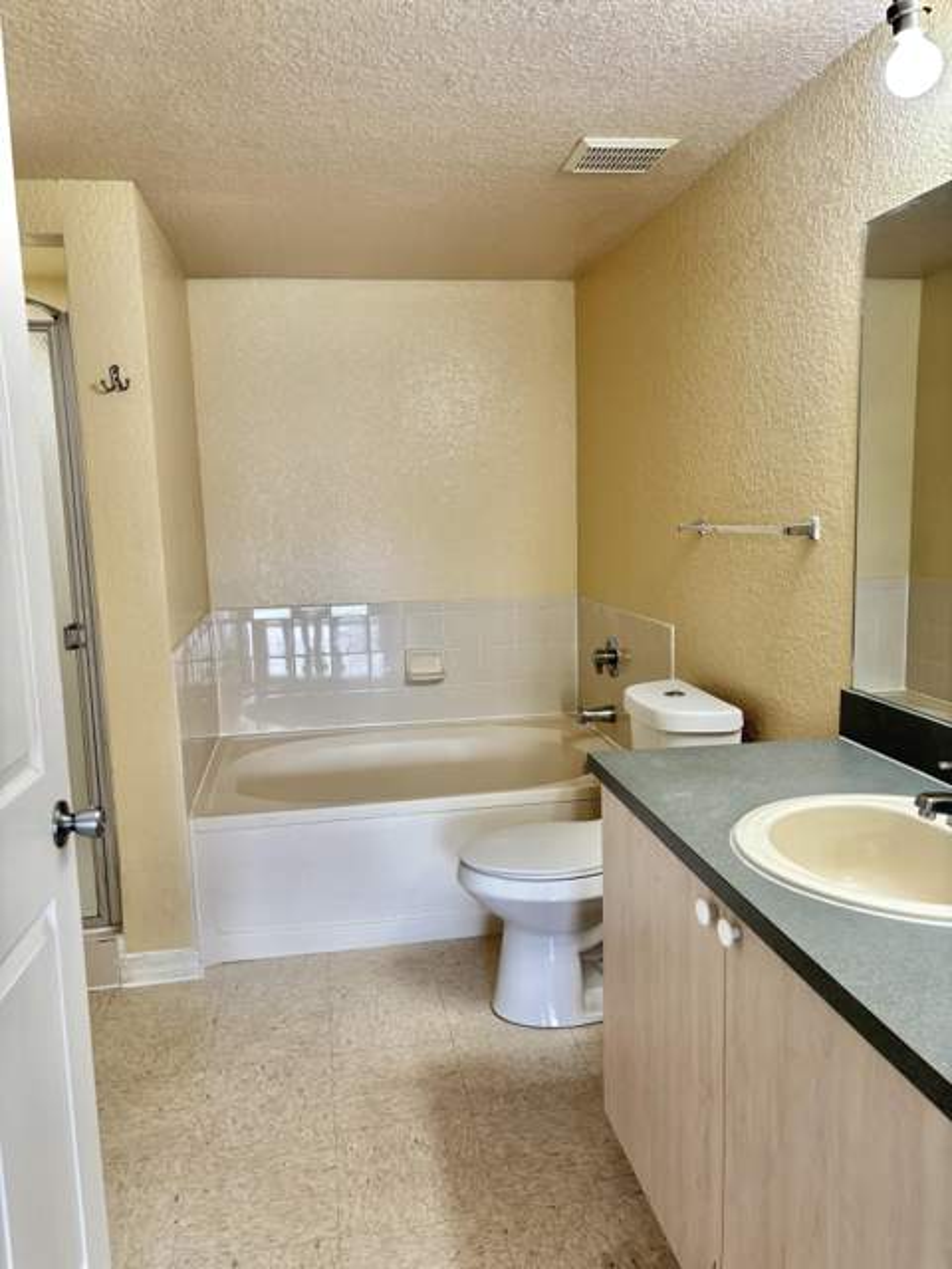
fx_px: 953
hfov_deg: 53.1
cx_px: 476
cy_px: 634
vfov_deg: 67.3
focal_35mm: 26
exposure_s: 1/120
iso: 125
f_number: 1.6
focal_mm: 5.96
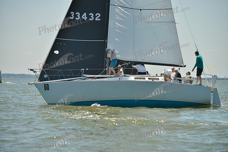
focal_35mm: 200
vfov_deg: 6.9
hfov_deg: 10.3
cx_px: 114
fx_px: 1267
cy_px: 76
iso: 200
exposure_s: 1/1600
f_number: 4
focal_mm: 200
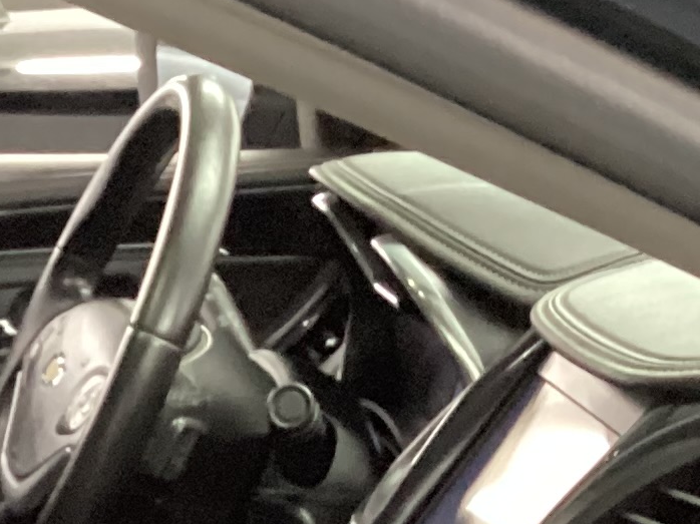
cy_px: 1102
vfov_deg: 9.5
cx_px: -118
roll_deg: +1.3
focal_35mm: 145
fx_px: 2931
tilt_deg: -26.8
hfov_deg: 13.3
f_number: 2.4
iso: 640
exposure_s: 1/17
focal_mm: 3.3
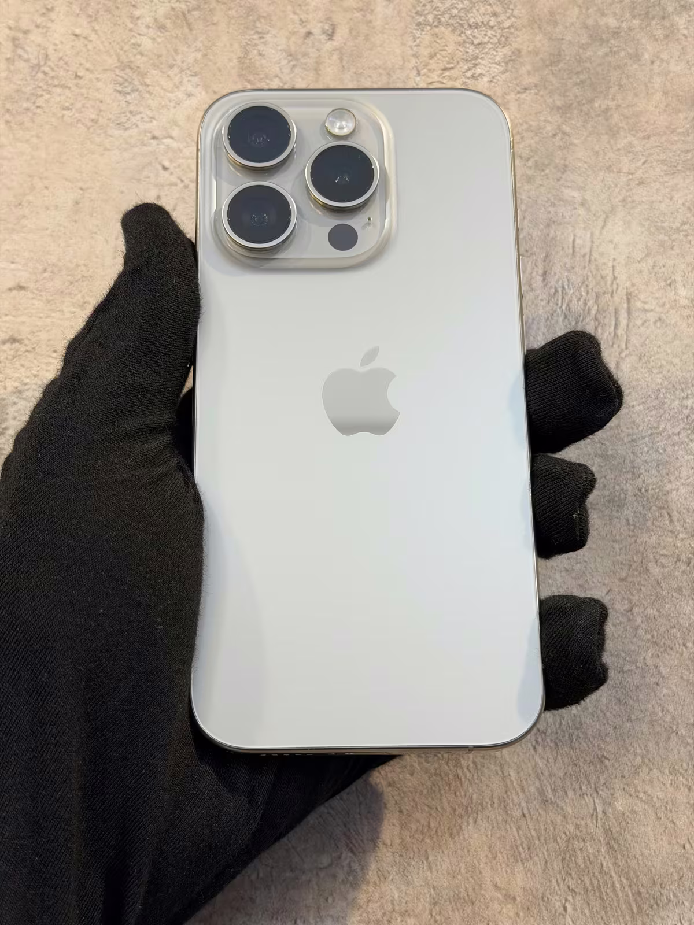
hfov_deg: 30.3
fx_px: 1283
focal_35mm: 48
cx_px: 347
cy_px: 462
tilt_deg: +10.6
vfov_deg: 39.7
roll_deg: -1.3
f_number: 1.78
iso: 125
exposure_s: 1/50
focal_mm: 6.76
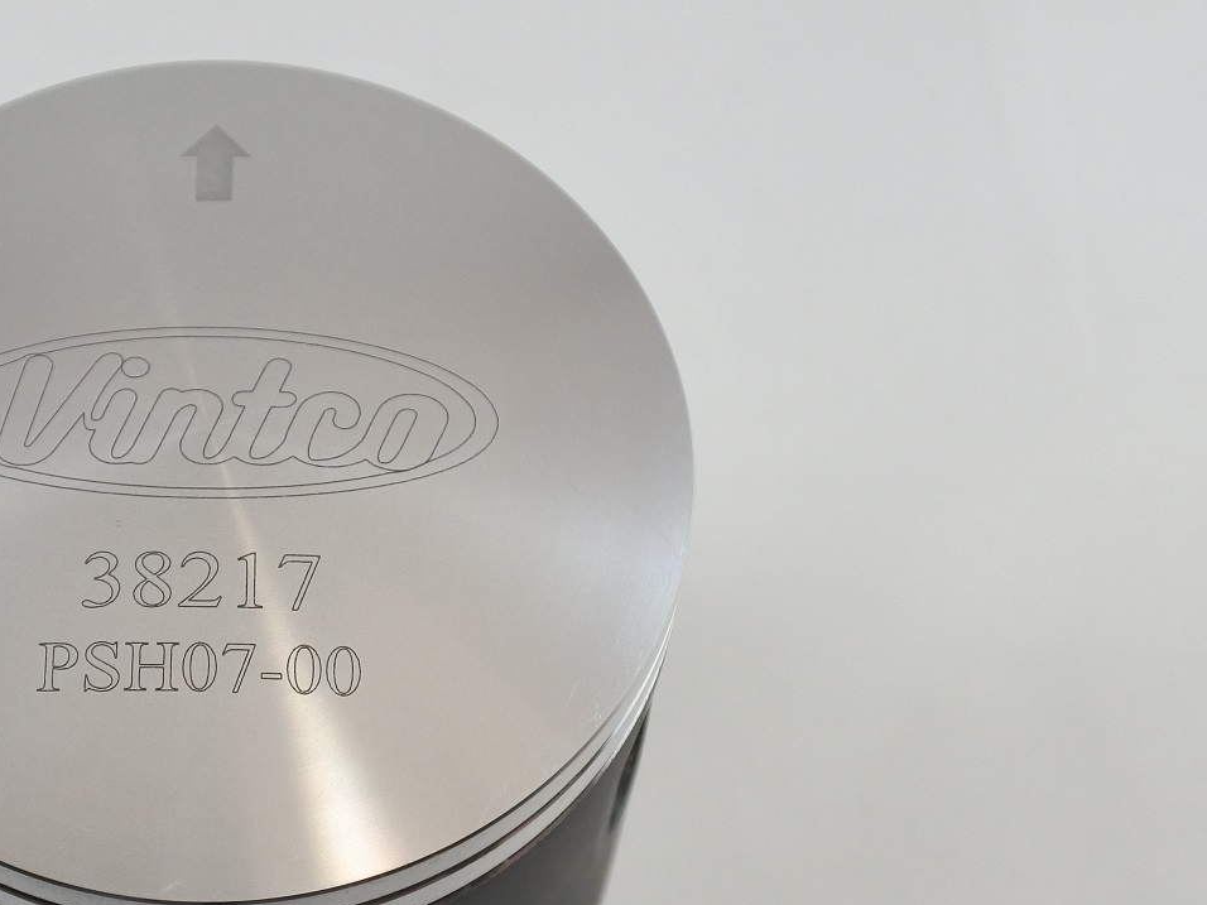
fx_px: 2371
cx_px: 210
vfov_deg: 21.6
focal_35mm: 68
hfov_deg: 27.9
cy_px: 547
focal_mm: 14.3
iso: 400
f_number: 4
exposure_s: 1/160
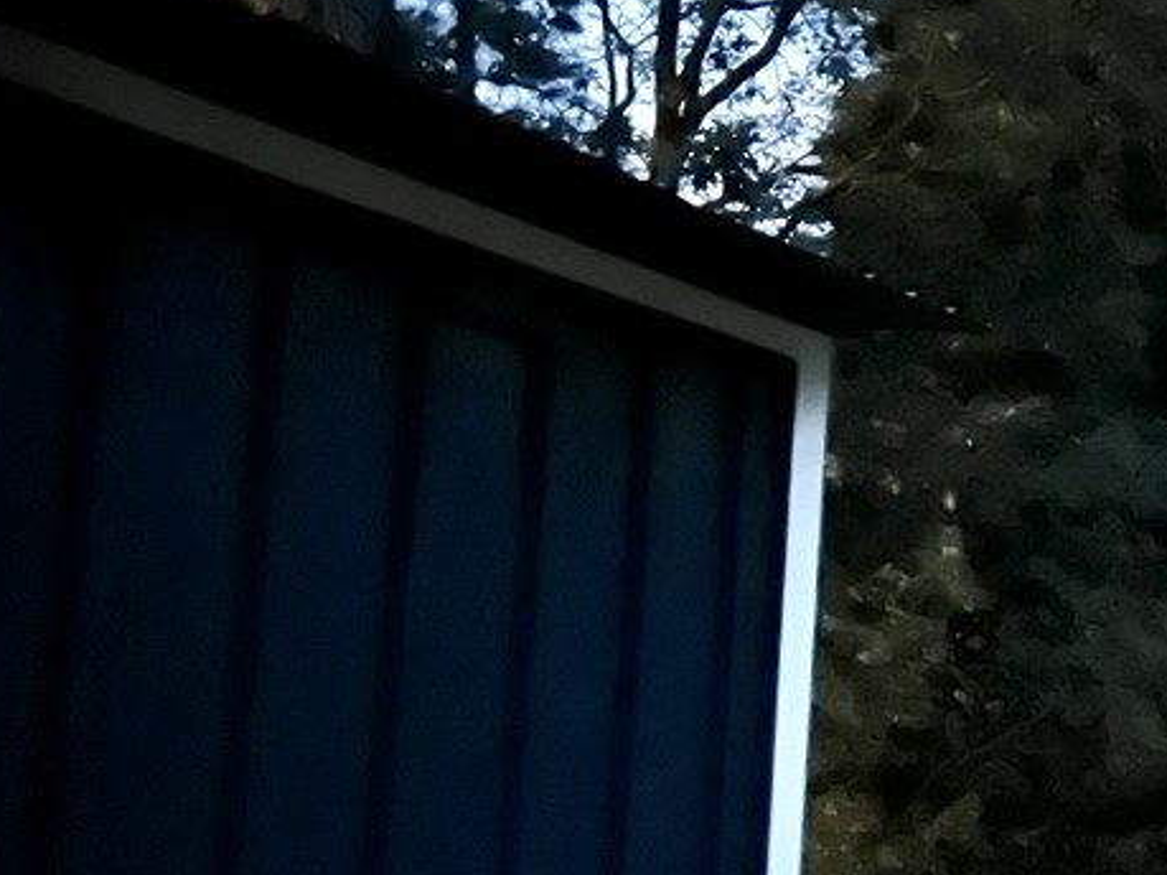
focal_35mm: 58
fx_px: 1955
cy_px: 593
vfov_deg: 25.1
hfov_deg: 32.5
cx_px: 900
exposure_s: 1/5
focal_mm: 5.7
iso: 25000
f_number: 1.5
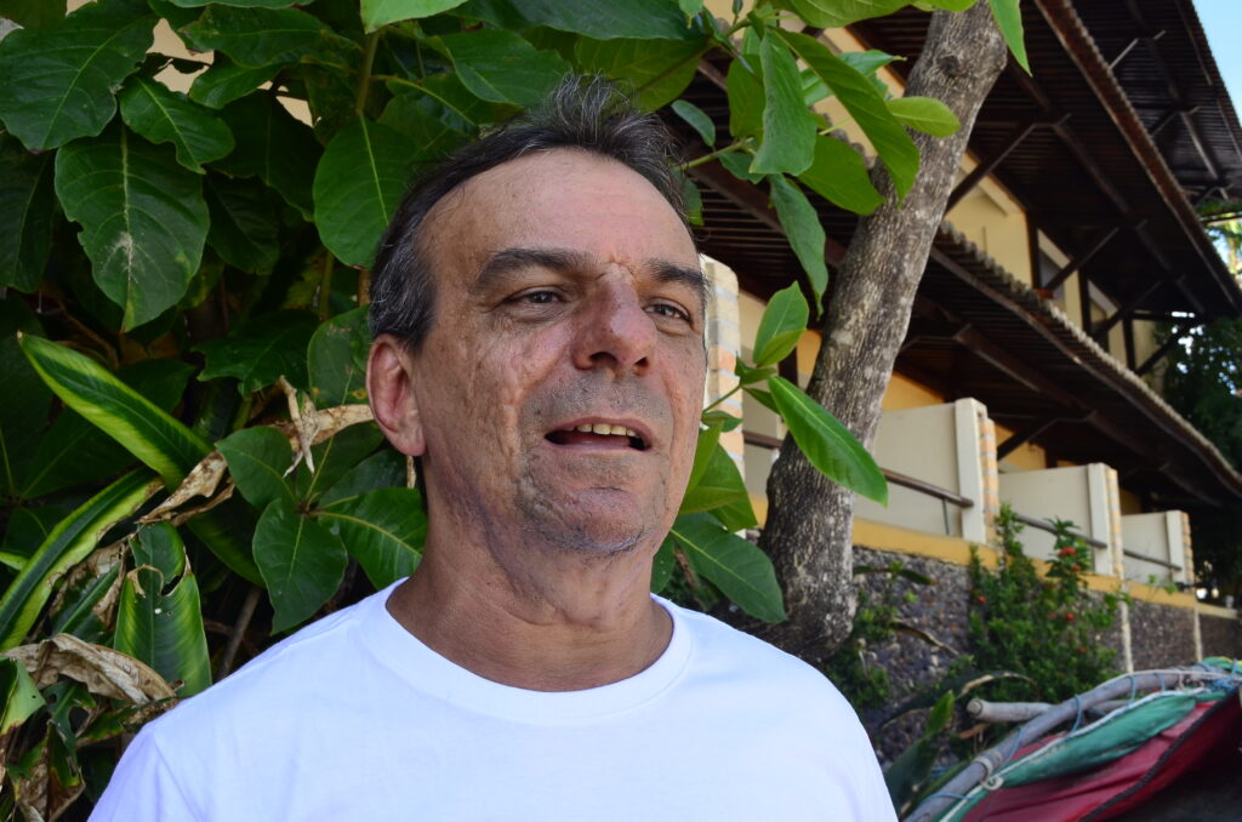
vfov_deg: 34.1
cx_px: 621
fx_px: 1343
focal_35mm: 39
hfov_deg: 49.6
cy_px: 411
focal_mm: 26
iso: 400
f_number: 11
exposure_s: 1/160
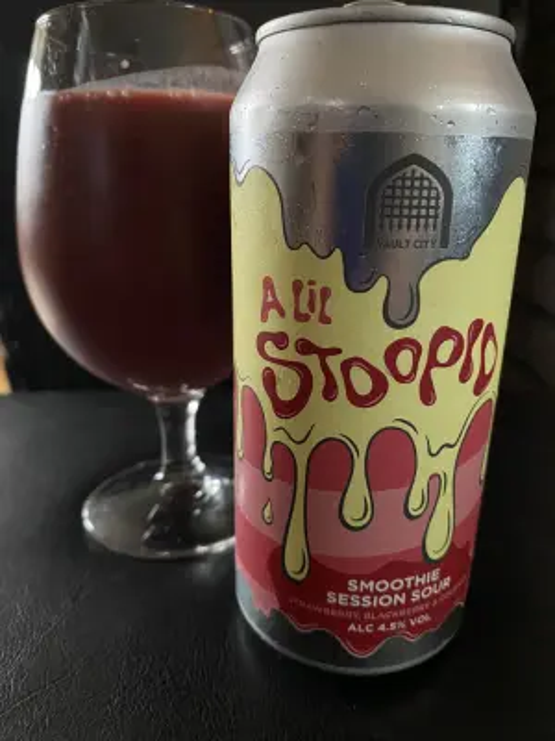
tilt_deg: -16.0
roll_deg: +1.3
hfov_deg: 54.9
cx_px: 278
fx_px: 534
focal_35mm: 25
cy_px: 370
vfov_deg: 69.4
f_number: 1.8
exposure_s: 1/25
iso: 640
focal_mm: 4.25
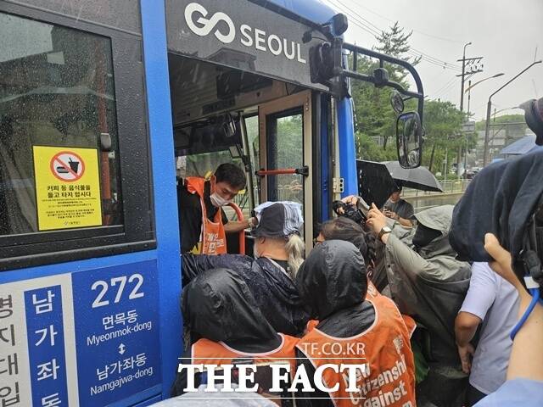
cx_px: 272
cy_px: 204
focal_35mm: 23
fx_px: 361
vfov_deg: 58.9
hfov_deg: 73.9
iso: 64
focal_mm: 5.4
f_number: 1.8
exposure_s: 1/180
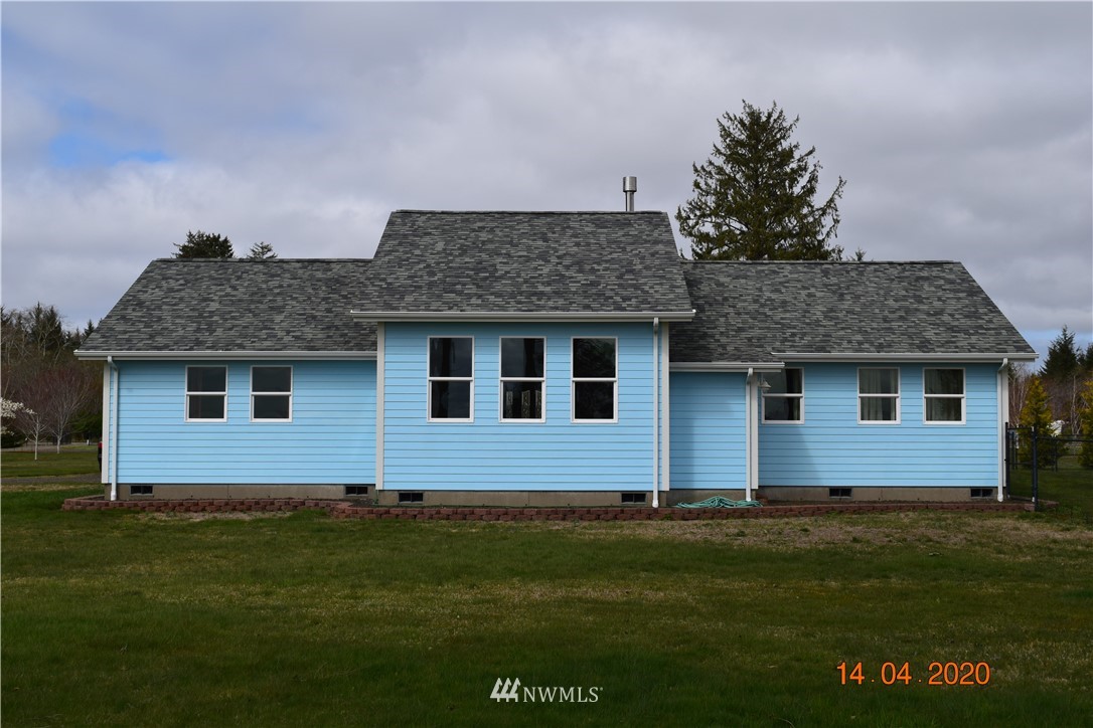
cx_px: 546
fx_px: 1321
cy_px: 364
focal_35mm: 44
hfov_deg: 45.0
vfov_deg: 30.8
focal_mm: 29
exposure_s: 1/500
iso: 220
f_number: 11
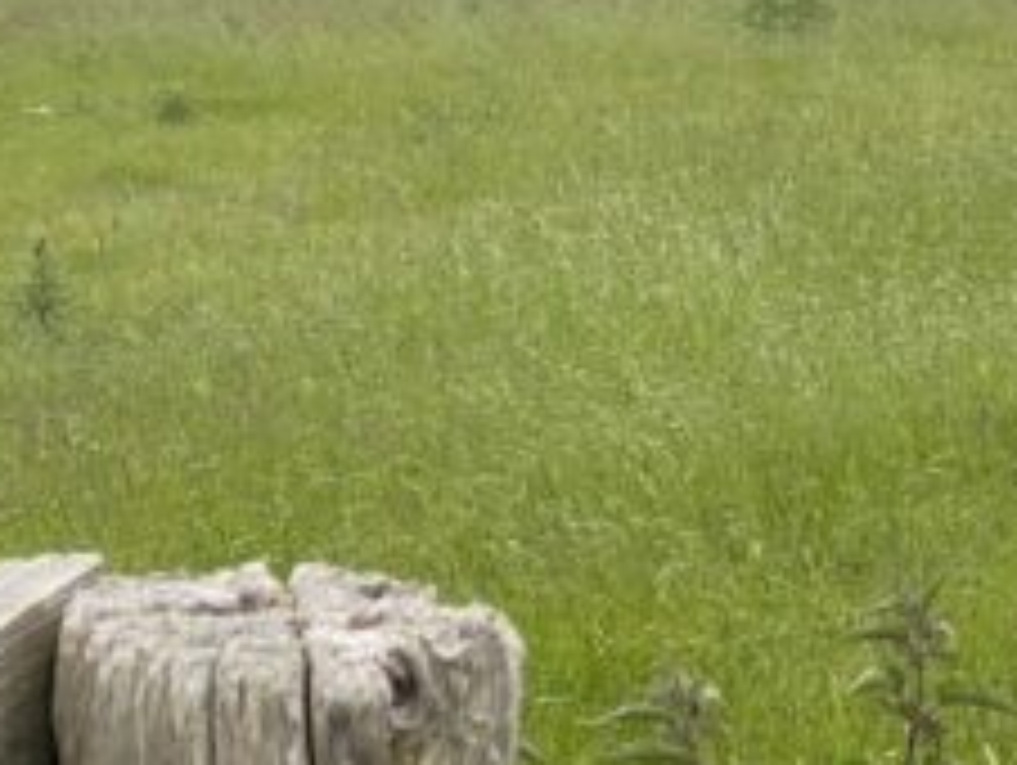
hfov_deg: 10.7
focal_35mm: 184
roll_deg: -2.0
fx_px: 5412
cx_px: 904
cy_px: 40
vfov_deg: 8.1
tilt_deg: -7.9
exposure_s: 1/1332
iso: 20
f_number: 2
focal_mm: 6
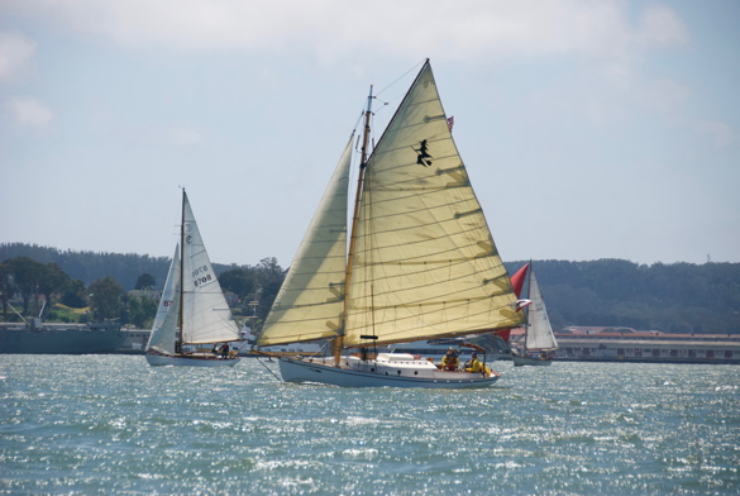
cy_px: 248
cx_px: 370
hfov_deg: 10.5
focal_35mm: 195
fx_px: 4014
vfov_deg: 7.1
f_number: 5.6
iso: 800
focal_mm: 130
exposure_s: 1/4000
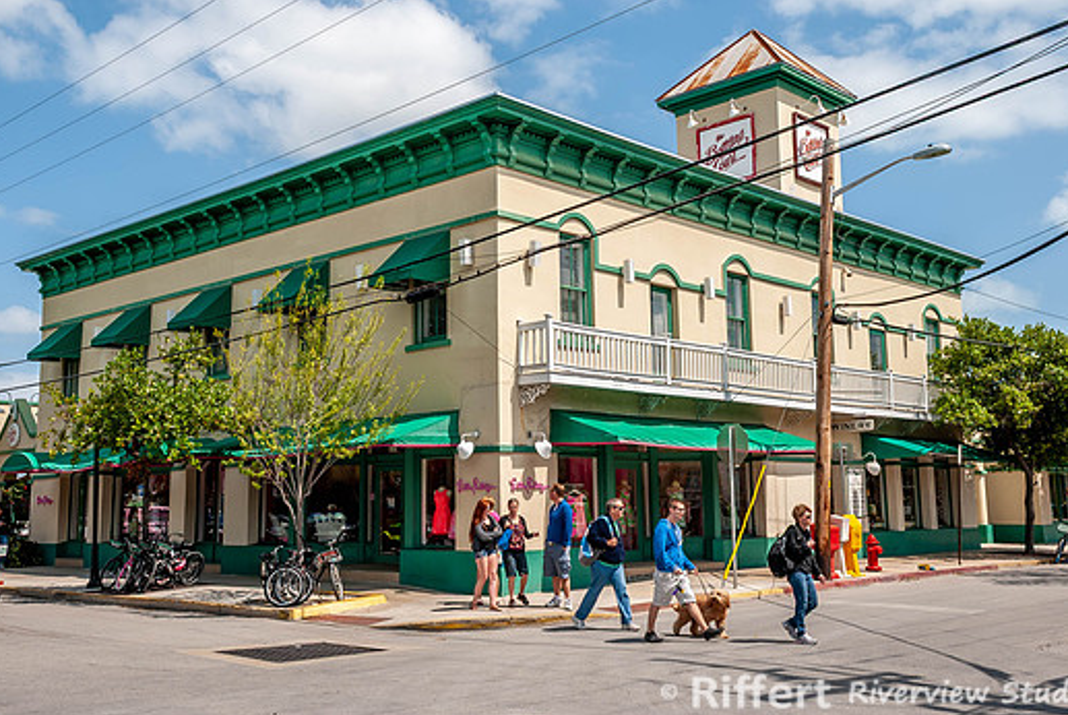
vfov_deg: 36.0
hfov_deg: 51.8
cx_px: 523
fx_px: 1099
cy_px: 329
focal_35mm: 37
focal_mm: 22
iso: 100
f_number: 8
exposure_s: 1/250
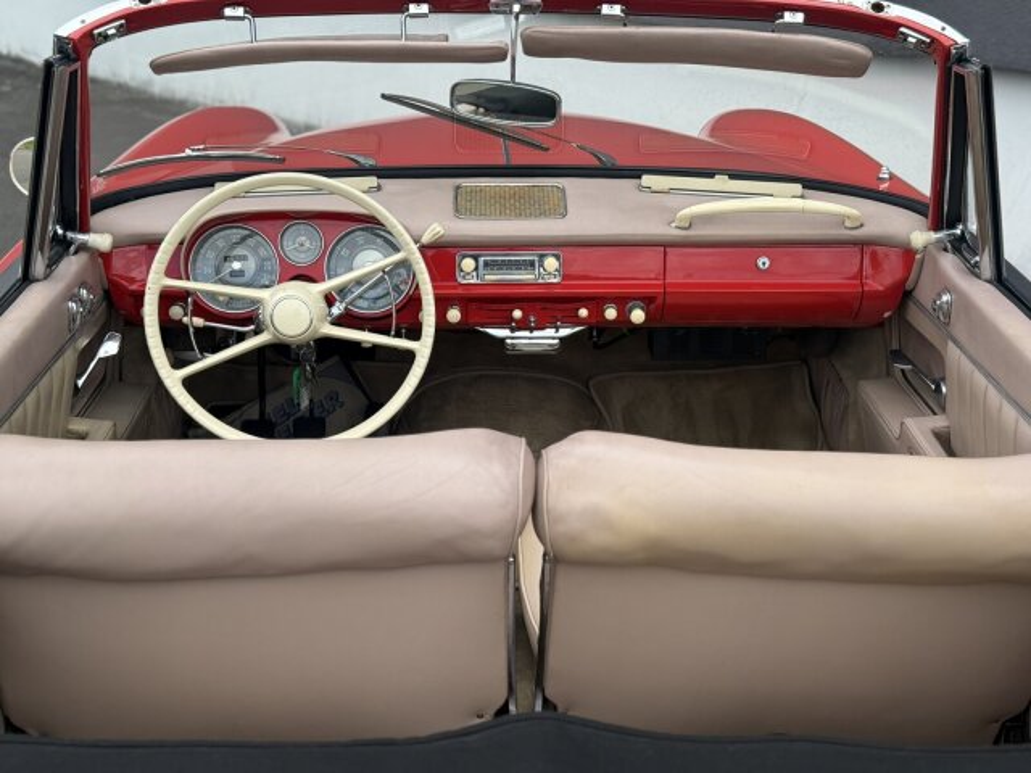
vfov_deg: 30.3
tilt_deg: -20.7
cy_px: 386
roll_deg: -1.3
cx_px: 516
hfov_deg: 39.7
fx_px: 1430
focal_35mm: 48
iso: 64
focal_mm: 6.76
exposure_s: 1/2342
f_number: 1.78
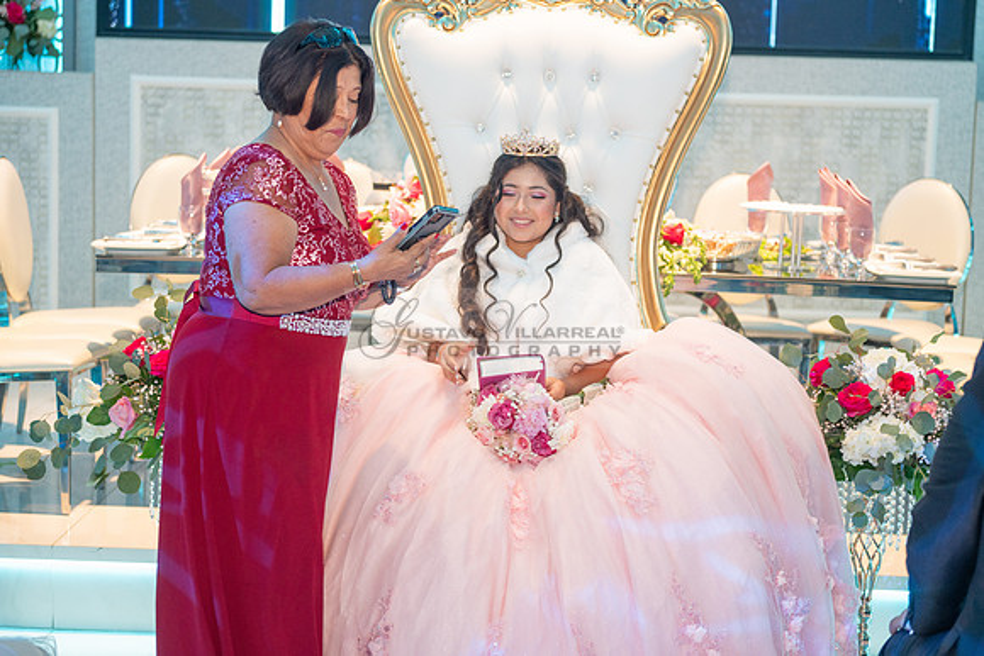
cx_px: 492
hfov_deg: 28.8
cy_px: 328
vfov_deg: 19.5
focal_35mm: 70
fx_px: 1914
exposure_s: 1/125
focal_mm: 70
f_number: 2.8
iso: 1600
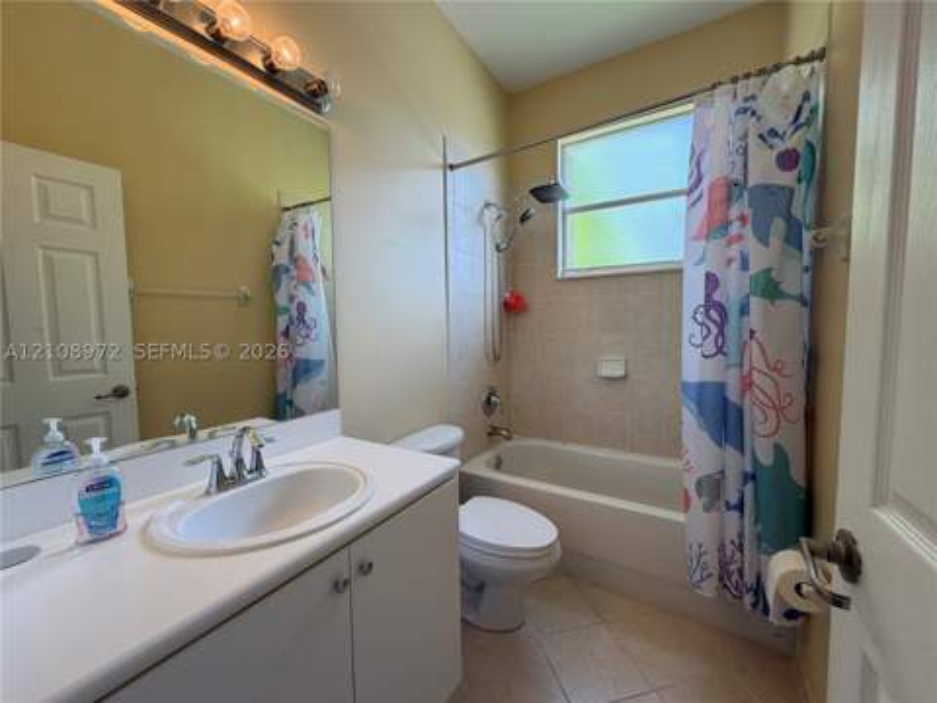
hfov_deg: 102.1
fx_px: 379
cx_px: 468
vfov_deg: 85.7
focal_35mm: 14
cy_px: 352
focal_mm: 2.22
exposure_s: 1/120
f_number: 2.2
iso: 125
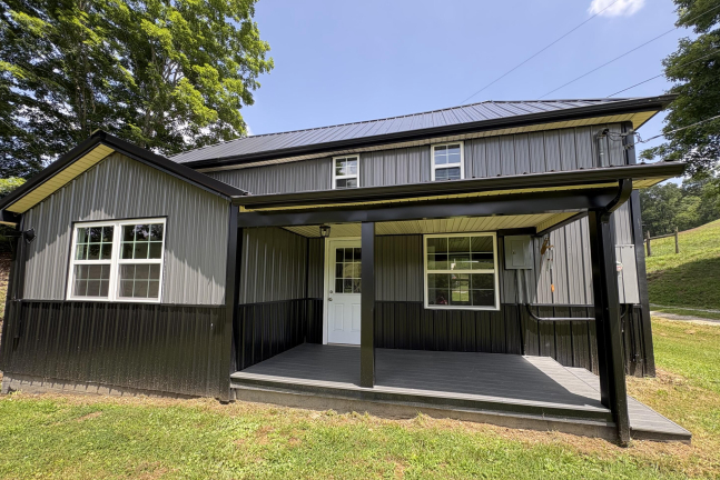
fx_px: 300
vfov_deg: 77.3
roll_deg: +0.2
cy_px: 258
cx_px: 357
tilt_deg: +7.2
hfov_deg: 100.4
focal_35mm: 15
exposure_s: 1/257
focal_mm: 2.22
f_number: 2.2
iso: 40
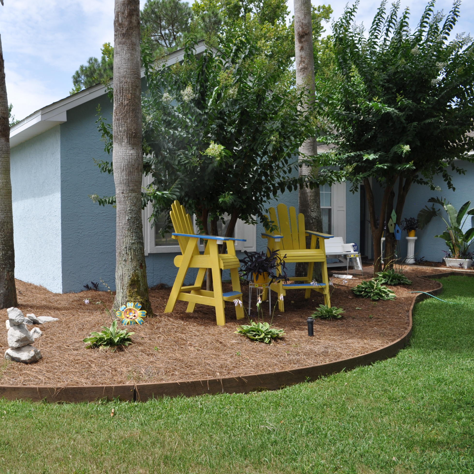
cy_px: 235
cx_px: 146
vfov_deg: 47.2
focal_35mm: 35
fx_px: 542
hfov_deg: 46.2
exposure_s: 1/320
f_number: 9
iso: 200
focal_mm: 18
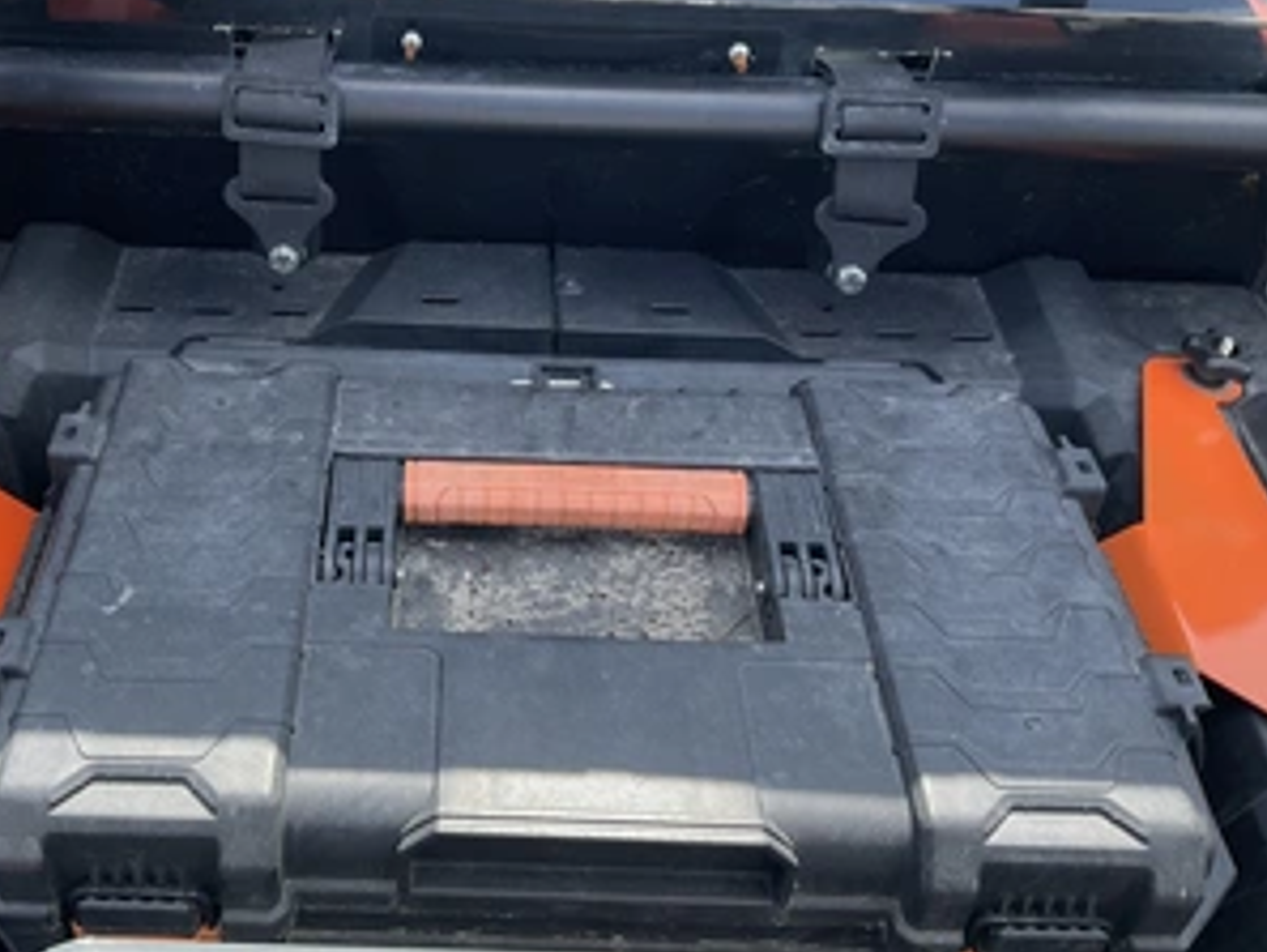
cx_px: 456
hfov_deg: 47.3
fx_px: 1428
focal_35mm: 39
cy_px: 371
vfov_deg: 36.7
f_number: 1.8
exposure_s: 1/320
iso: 25
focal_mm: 3
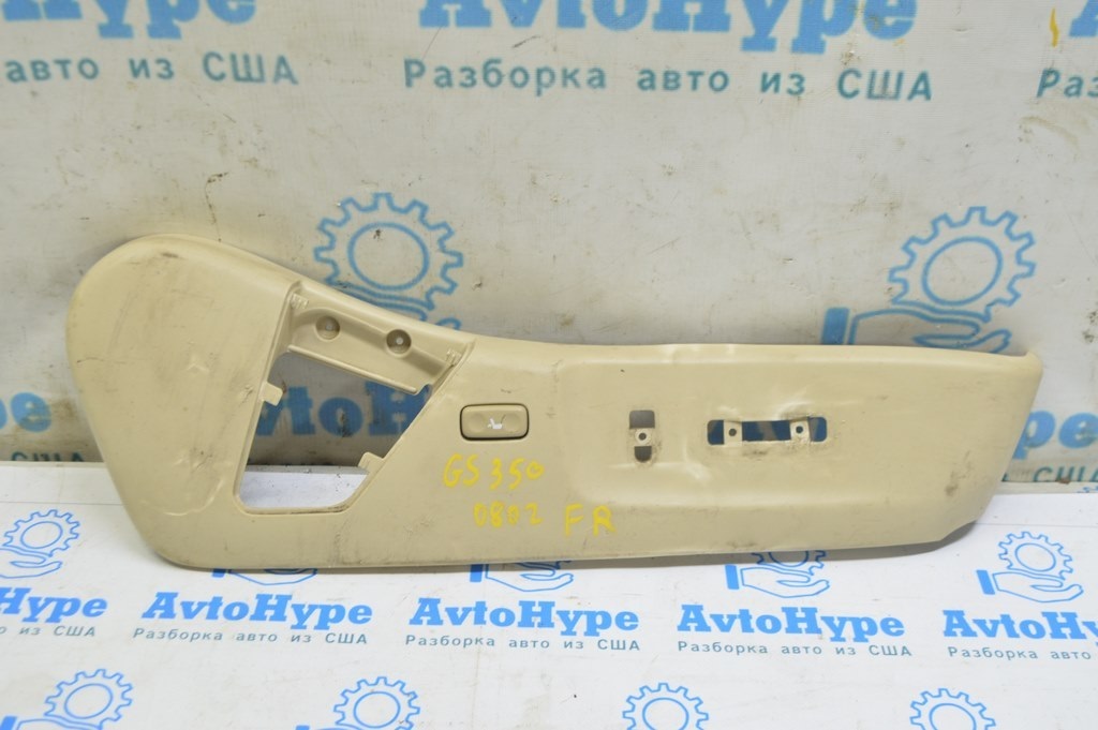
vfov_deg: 33.0
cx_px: 549
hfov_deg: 48.0
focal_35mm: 40
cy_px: 365
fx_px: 1234
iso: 400
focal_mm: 27
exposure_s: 1/15
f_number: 5.6
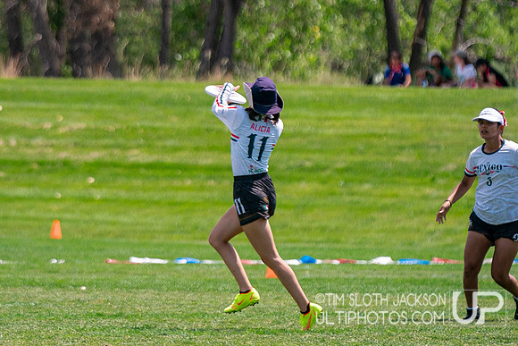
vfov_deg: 3.0
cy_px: 147
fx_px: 6568
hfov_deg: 4.5
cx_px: 175
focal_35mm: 456
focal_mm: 200
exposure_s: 1/8000
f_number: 3.2
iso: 500
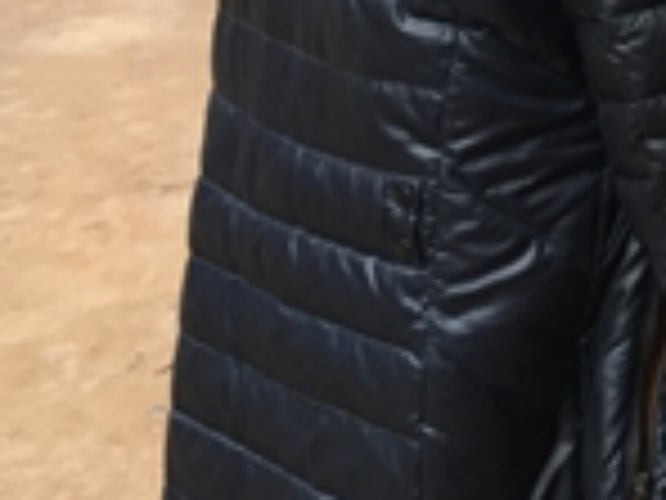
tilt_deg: -7.4
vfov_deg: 14.0
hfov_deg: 17.6
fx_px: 1885
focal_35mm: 98
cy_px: -273
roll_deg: -3.0
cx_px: 1053
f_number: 2.2
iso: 40
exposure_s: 1/100
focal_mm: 4.15
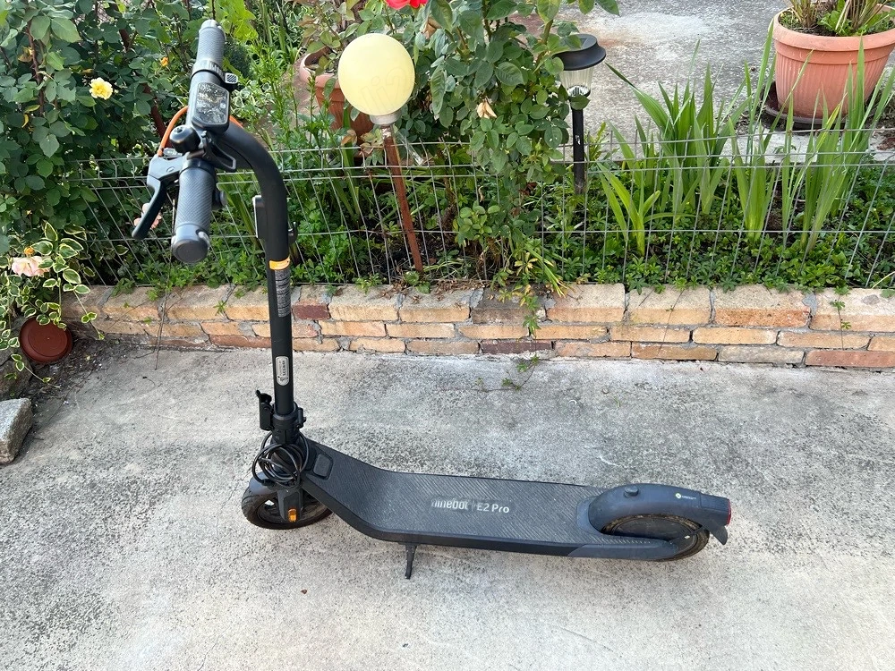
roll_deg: +9.2
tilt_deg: -39.7
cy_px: 336
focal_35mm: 26
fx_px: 672
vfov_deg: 53.1
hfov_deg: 67.3
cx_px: 448
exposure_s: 1/121
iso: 40
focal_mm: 5.7
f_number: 1.5
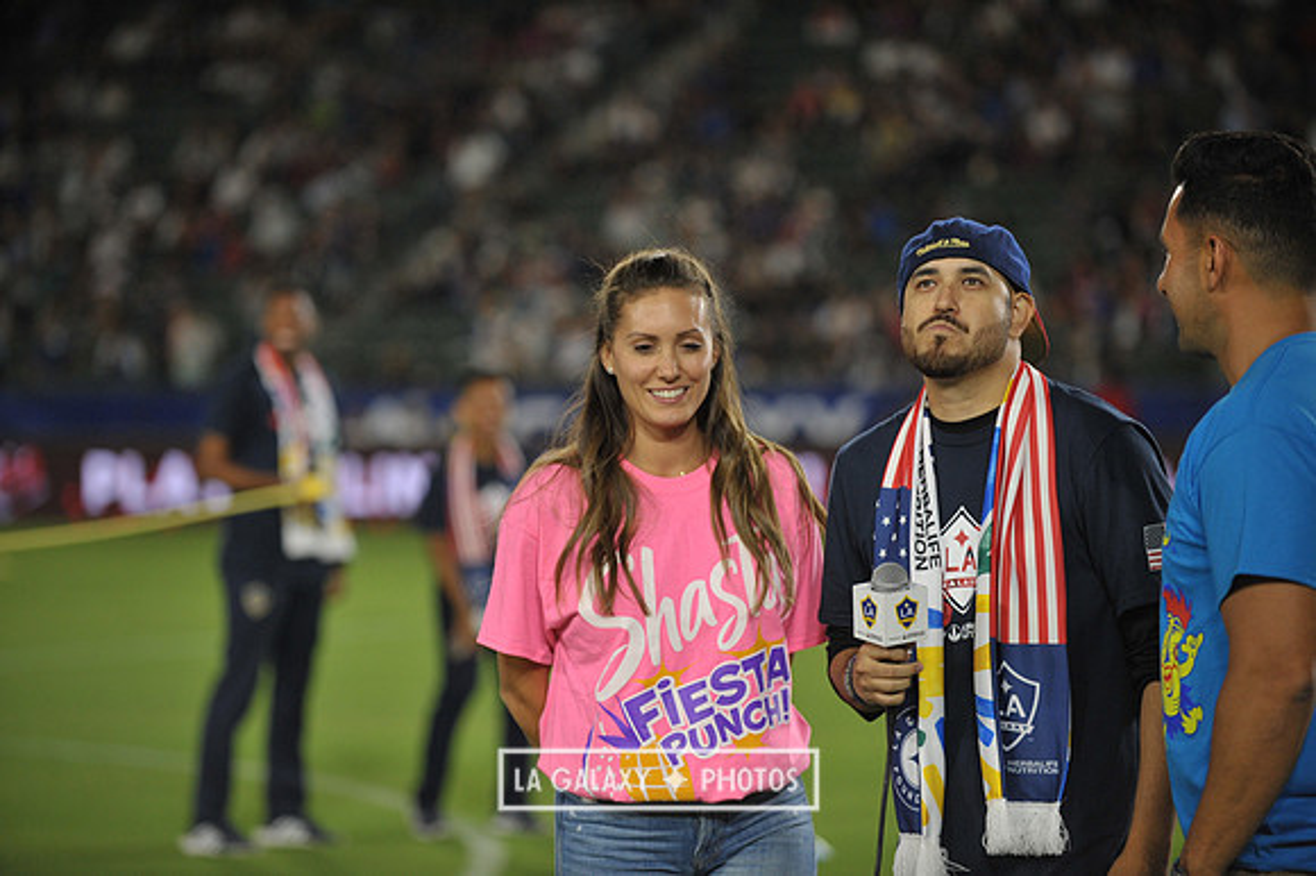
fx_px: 4932
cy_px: 438
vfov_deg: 10.1
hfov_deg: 15.2
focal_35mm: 135
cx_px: 658
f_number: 2.8
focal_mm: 135
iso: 1250
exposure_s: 1/1000
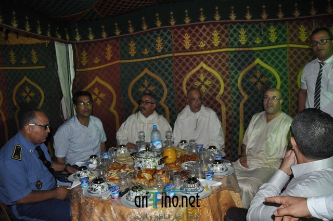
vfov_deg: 47.8
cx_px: 166
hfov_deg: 67.4
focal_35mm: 27
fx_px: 249
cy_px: 110
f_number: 3.5
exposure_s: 1/60
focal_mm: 18
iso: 800
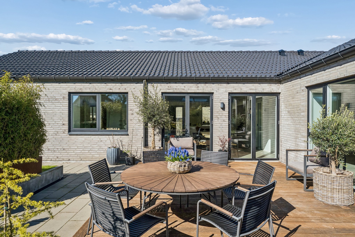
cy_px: 118
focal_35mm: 22
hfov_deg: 78.6
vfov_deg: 57.2
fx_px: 217
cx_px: 178
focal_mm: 22
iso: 800
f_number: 7.1
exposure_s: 1/2500
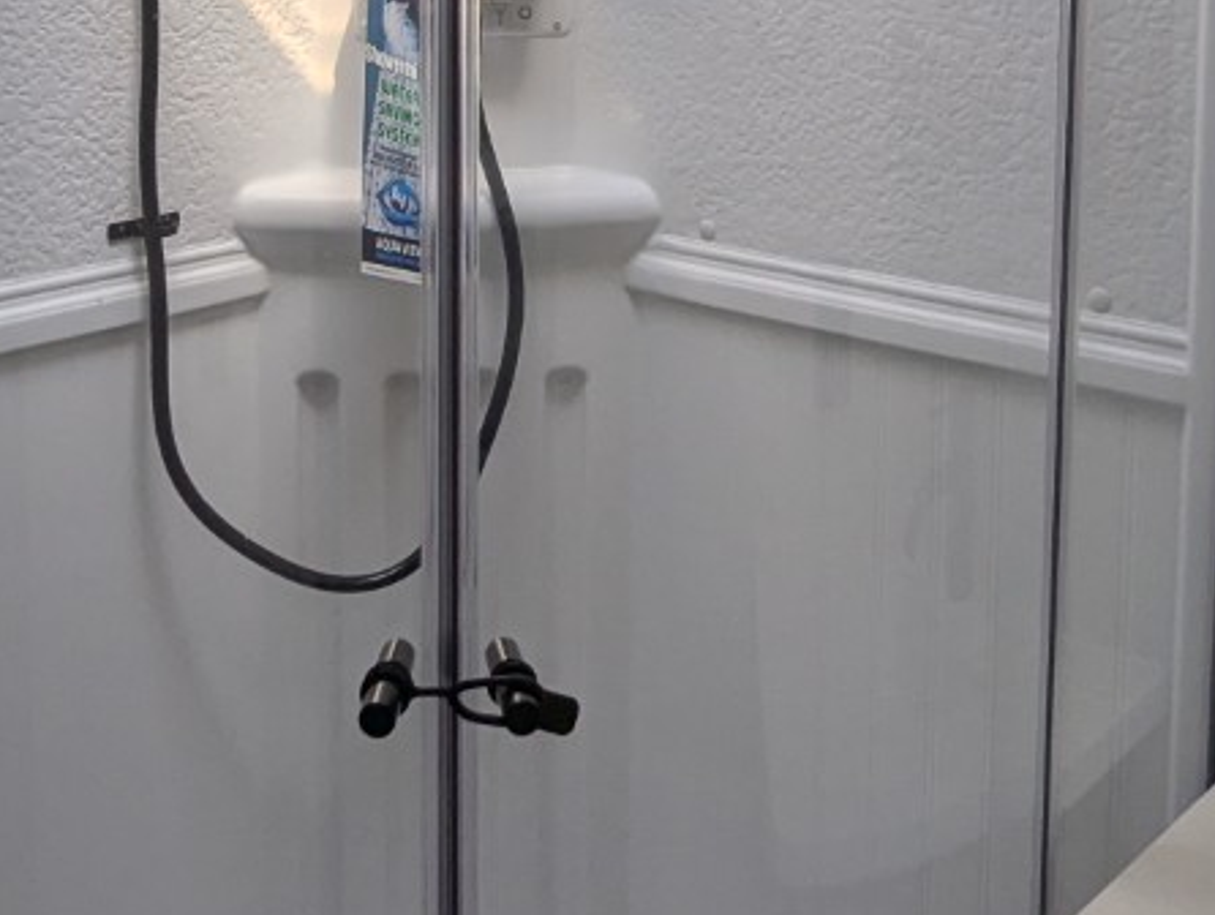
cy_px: 25
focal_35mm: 50
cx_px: 568
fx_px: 1758
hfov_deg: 38.1
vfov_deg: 27.7
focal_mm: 2.35
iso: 42
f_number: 2.2
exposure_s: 1/838
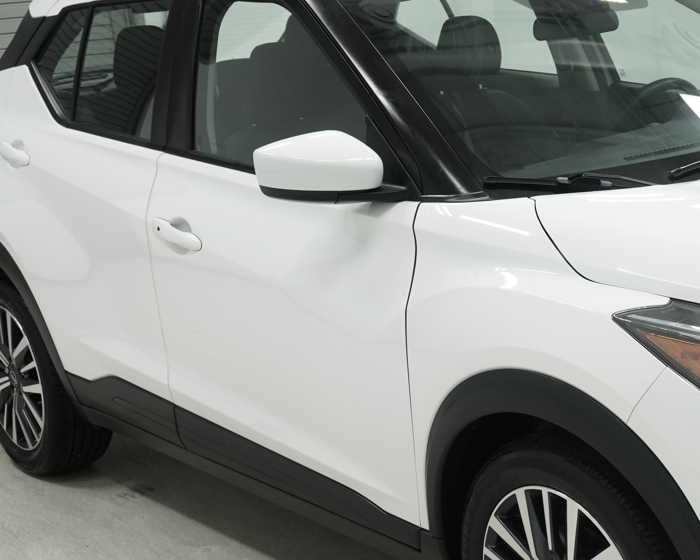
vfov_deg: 21.8
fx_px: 1450
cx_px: 621
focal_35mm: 70
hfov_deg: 26.3
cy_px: 345
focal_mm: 24
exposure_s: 1/200
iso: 640
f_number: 5.6
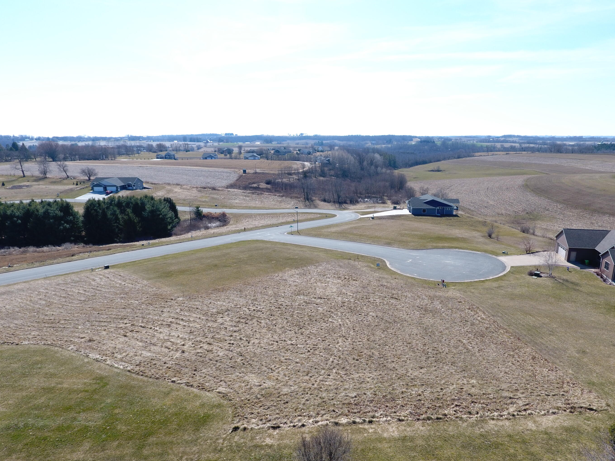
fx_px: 391
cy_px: 247
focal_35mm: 22
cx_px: 335
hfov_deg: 76.2
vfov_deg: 61.0
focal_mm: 3.61
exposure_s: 1/622
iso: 100
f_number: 2.8
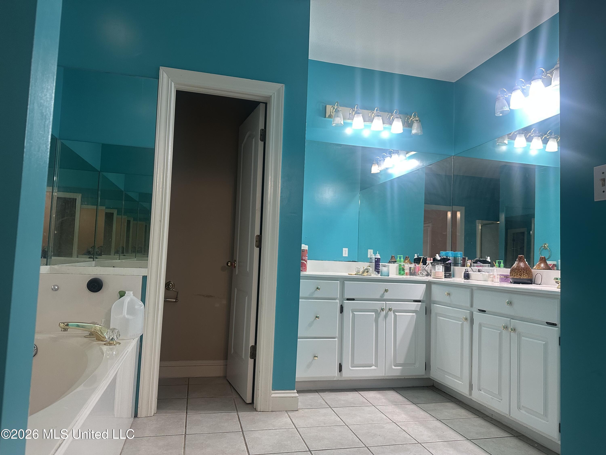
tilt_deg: +5.1
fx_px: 420
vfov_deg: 56.8
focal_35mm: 24
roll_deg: -3.4
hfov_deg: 71.6
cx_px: 303
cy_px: 228
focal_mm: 6.86
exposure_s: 1/120
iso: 200
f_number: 1.78
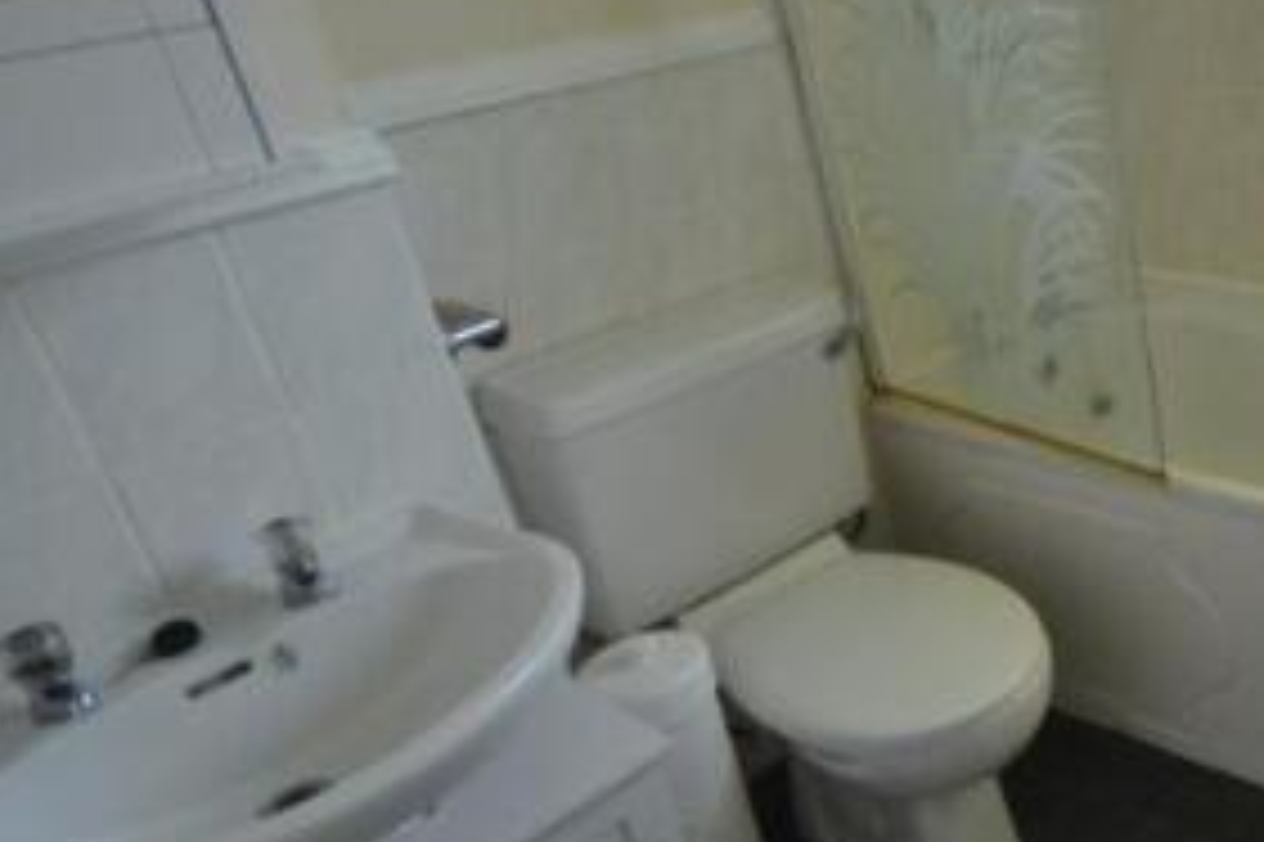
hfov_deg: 43.4
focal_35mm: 35
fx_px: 1228
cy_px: 344
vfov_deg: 37.7
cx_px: 1361
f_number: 4
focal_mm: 10
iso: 900
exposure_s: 1/60
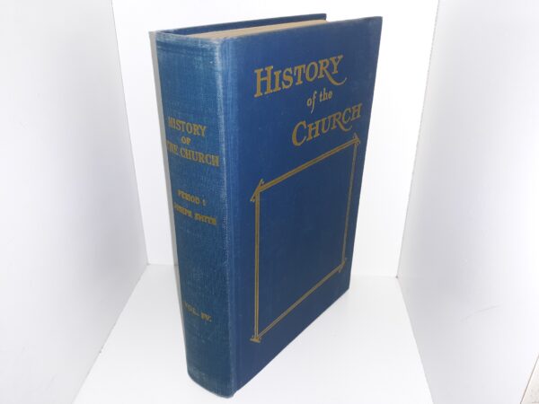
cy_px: 202
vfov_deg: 49.7
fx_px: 436
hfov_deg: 63.4
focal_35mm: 28
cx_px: 270
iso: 64
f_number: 1.7
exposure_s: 1/100
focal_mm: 3.7
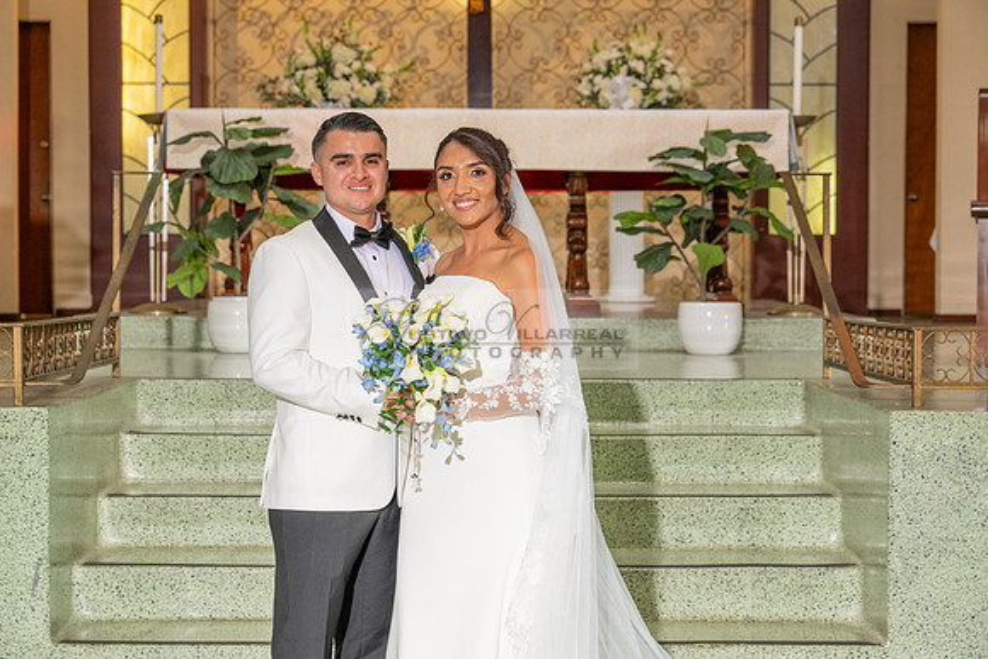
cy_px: 330
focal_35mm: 70
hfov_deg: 28.8
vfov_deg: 19.5
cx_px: 494
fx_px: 1921
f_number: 5
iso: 800
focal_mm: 70
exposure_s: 1/160
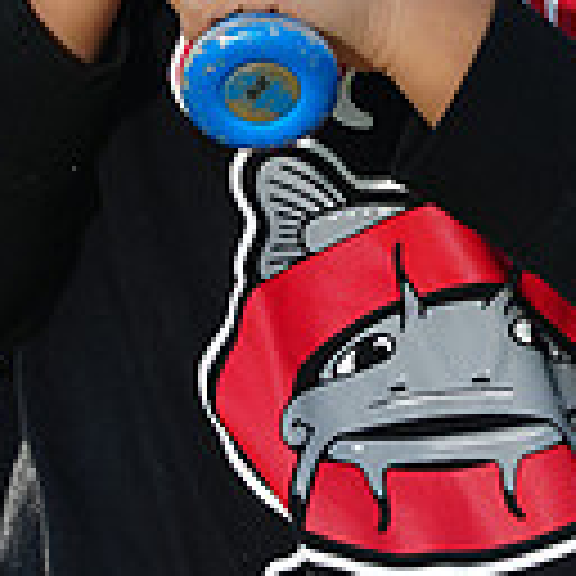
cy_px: -324
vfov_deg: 2.3
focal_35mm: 768
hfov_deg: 2.3
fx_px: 14458
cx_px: 380
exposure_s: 1/250
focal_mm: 200
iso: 50
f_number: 4.5
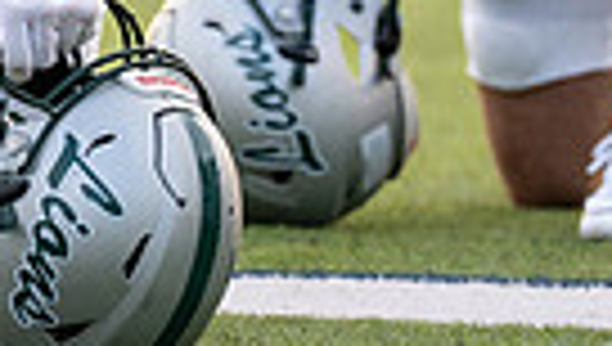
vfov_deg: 1.3
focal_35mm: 906
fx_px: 14726
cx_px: -100
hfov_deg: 2.4
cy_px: -396
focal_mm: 151
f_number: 2.8
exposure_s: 1/2500
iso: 640
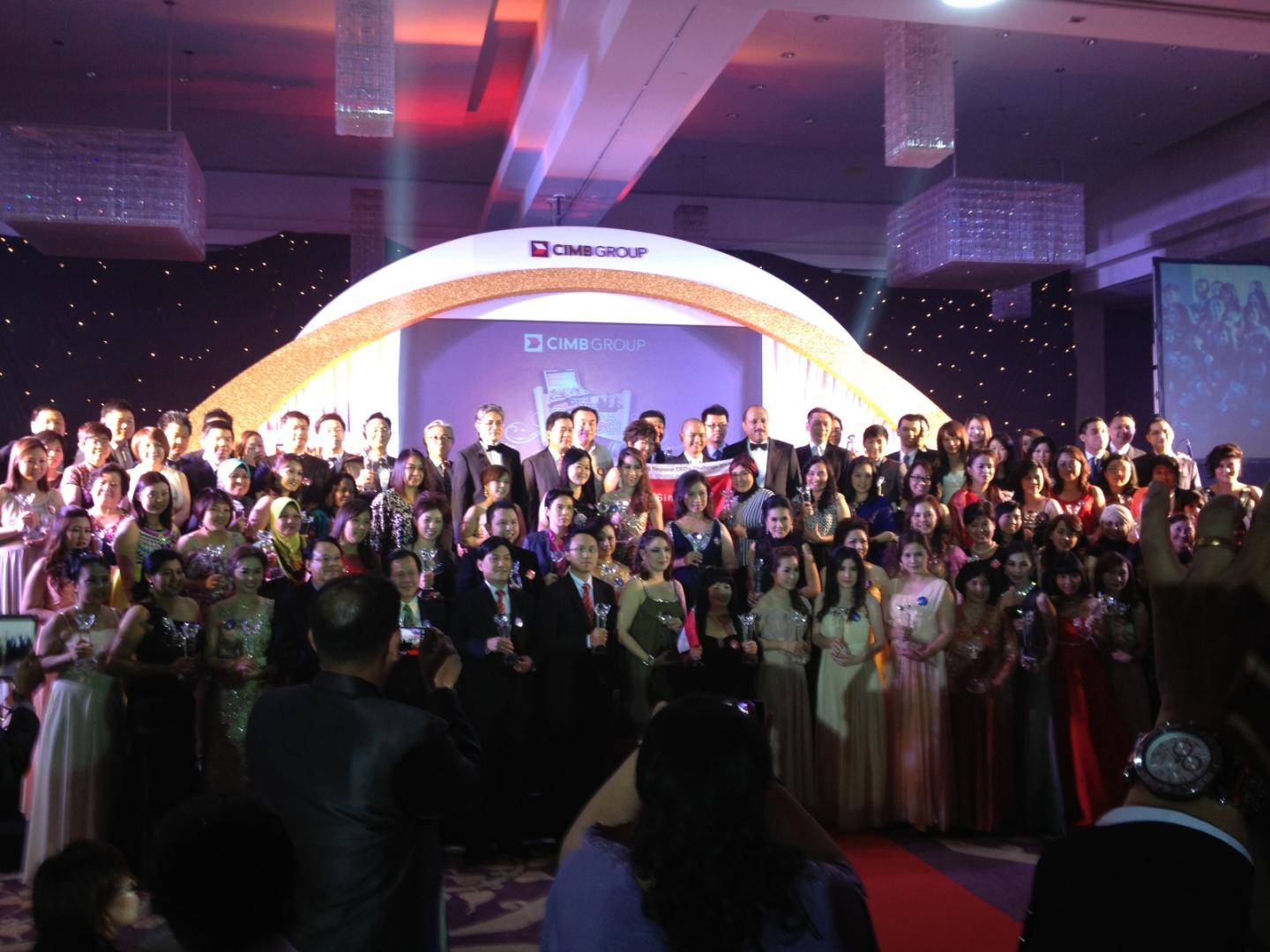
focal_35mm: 35
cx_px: 635
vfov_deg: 40.7
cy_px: 476
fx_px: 1284
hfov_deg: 52.6
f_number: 2.4
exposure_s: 1/20
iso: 64
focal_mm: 4.28
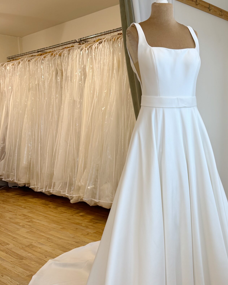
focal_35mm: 38
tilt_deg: -11.8
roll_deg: +1.2
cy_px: 181
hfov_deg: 38.4
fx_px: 320
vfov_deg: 47.4
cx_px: 165
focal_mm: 6.76
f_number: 1.78
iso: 64
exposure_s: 1/100
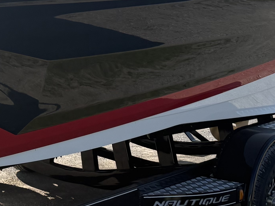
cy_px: 34
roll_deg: +0.1
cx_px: -73
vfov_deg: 14.8
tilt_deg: +0.0
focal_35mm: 99
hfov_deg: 18.6
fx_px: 787
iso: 100
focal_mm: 6.76
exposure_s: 1/5714
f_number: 1.78
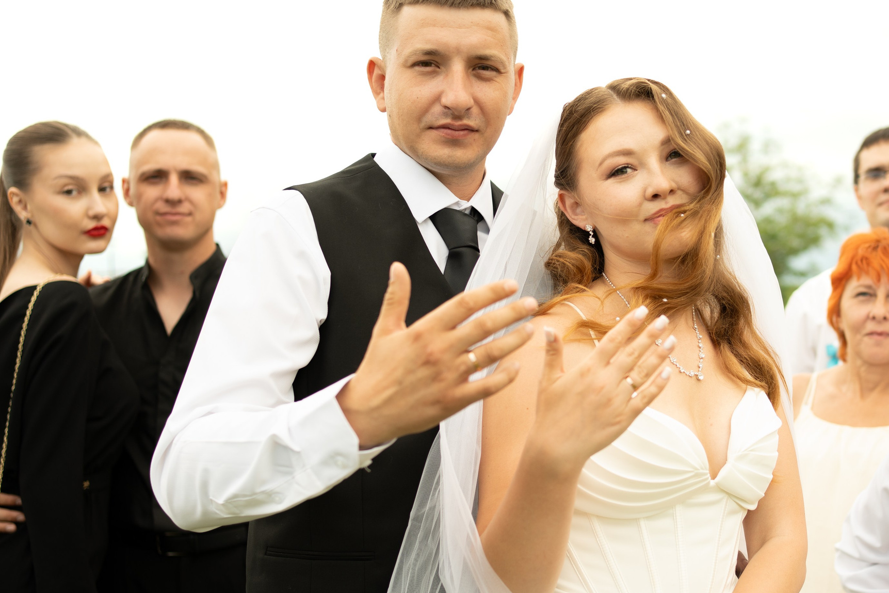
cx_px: 609
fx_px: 1284
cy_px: 341
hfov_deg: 37.7
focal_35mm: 52
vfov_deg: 26.0
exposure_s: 1/500
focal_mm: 35
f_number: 2.5
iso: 100
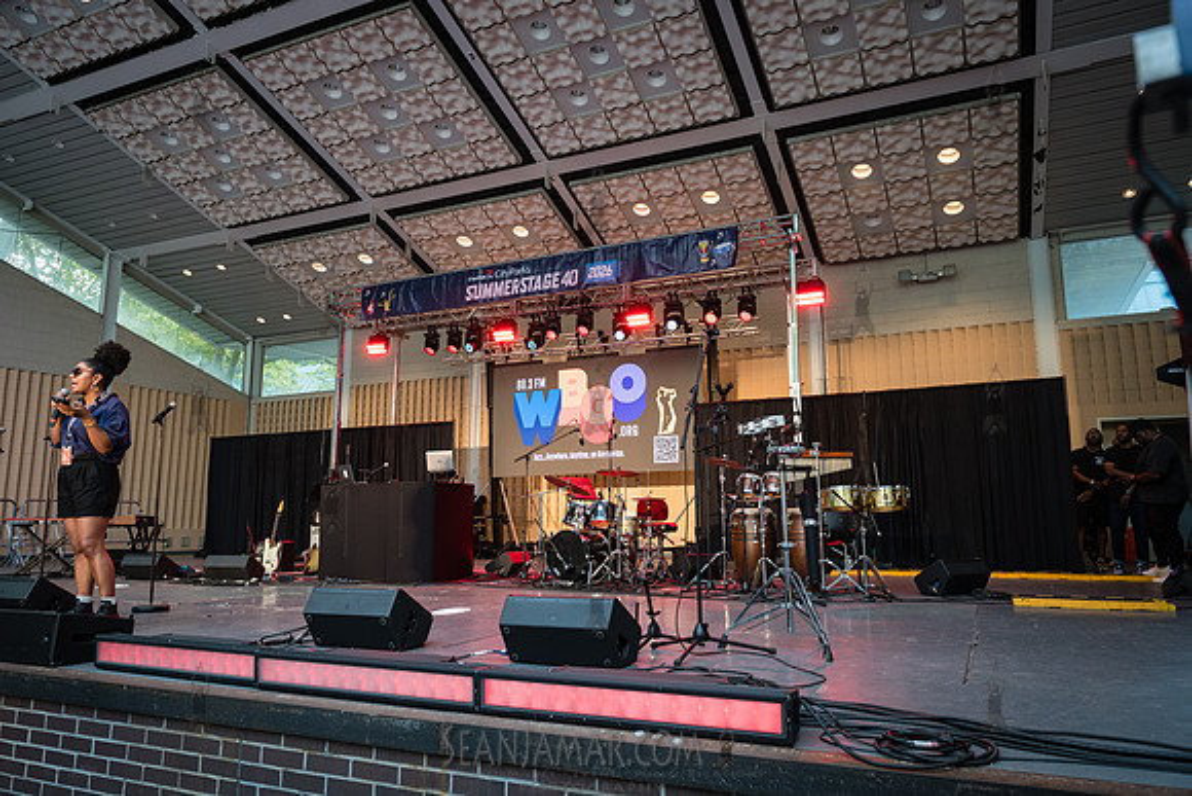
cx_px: 596
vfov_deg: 51.5
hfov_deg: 71.8
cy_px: 398
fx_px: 824
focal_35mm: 25
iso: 1000
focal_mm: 24
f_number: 4.5
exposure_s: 1/160
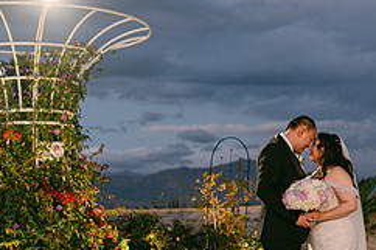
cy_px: 138
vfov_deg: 16.2
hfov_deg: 24.1
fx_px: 877
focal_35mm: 84
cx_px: 252
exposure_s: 1/125
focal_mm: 35
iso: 250
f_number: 1.4
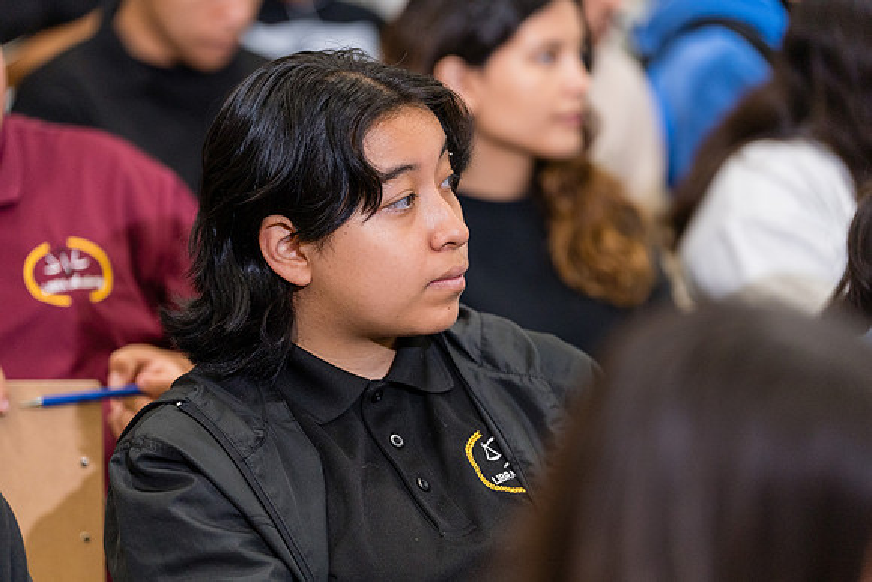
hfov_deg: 13.8
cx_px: 436
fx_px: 3610
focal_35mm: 149
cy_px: 291
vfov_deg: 9.2
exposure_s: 1/250
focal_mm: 149
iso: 1250
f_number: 2.8
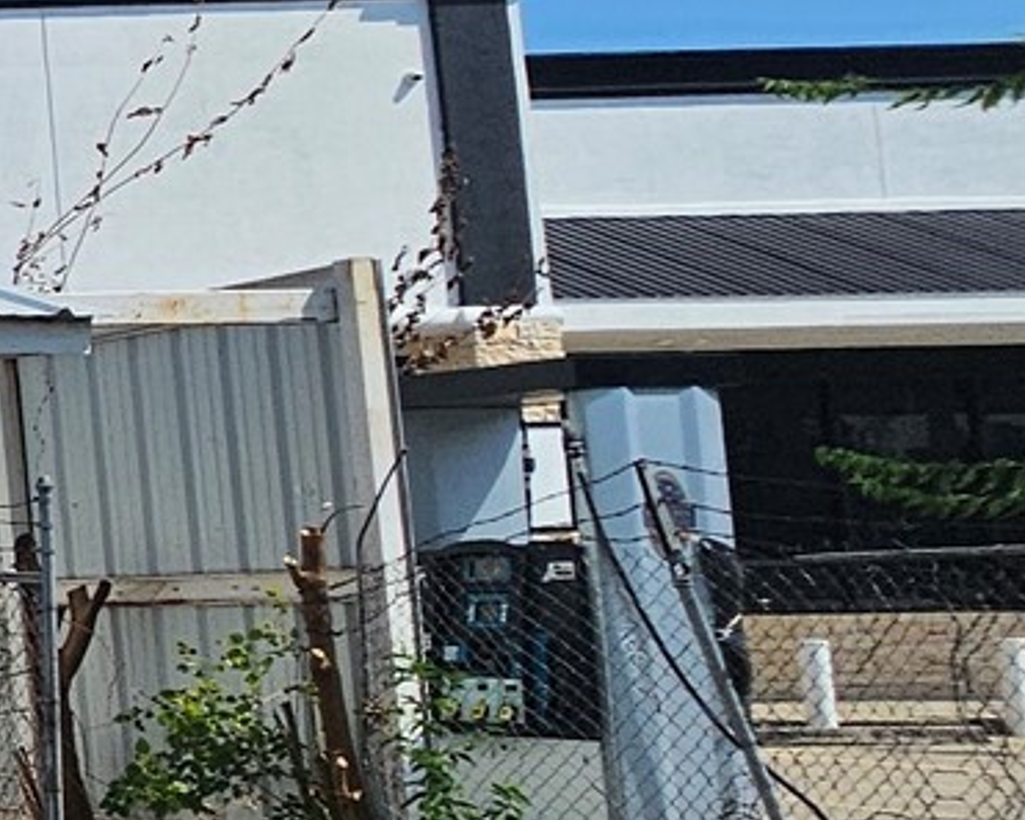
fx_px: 2124
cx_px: -1619
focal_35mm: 70
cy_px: 387
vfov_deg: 21.9
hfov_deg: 13.9
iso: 50
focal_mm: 2.2
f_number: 2.2
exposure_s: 1/4176
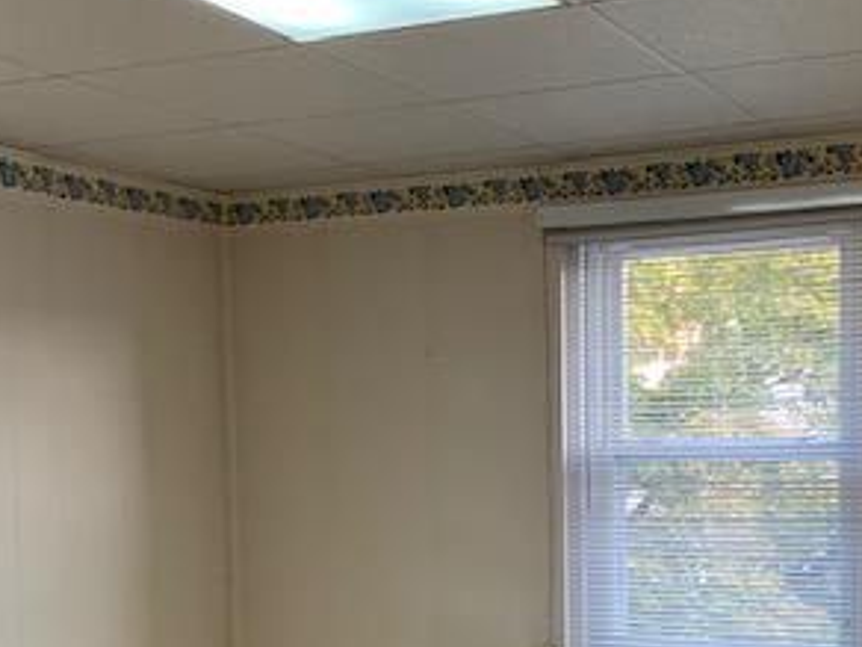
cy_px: 520
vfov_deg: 25.2
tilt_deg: -3.8
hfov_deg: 33.6
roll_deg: +0.8
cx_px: 543
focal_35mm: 57
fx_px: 1419
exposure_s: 1/60
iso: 160
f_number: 1.8
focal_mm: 4.25
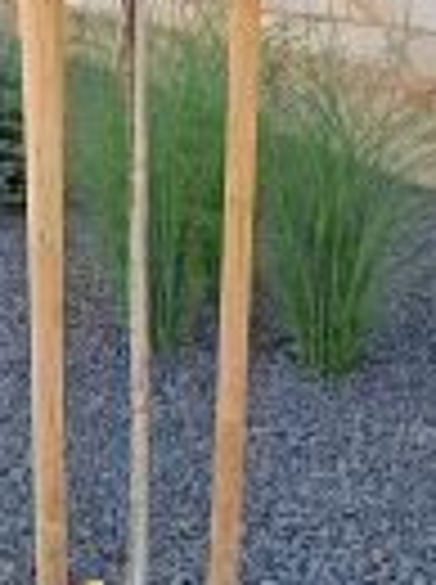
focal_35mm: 71
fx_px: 1196
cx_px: 175
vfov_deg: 27.2
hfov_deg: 20.6
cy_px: 162
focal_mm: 4
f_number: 1.8
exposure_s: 1/389
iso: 50
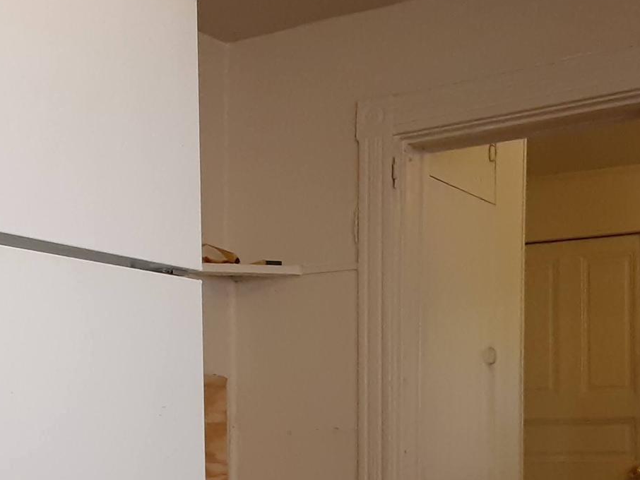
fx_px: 1128
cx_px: 230
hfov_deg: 31.5
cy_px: 441
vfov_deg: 23.3
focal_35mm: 61
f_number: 1.9
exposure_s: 1/40
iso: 200
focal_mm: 2.91
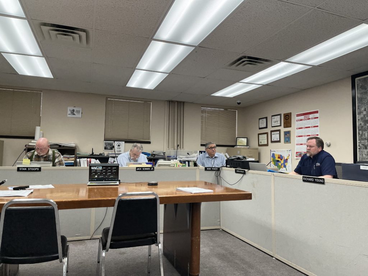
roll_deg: -1.7
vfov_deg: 53.1
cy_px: 138
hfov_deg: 67.3
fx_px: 276
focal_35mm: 26
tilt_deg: +3.6
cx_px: 184
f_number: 1.6
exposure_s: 1/120
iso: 80
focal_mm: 5.1
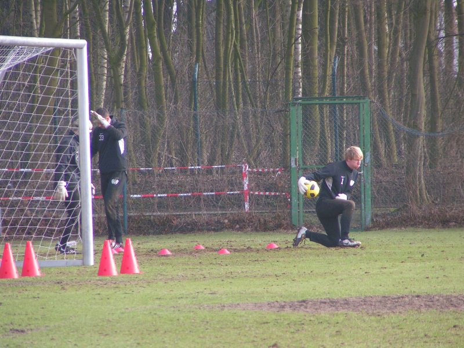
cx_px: 232
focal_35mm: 380
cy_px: 174
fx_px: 5094
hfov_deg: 5.2
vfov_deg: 3.9
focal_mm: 58
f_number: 3.5
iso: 125
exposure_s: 1/400
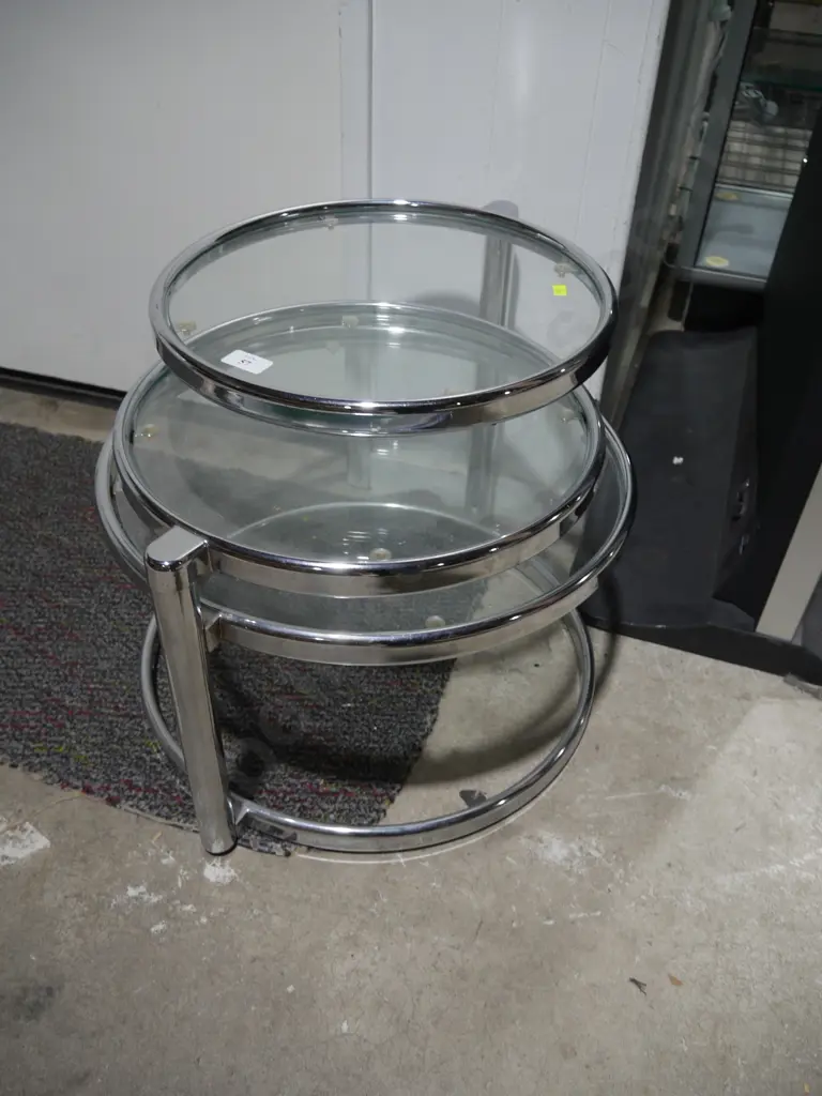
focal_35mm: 28
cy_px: 548
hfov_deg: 49.7
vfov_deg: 63.4
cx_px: 411
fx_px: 887
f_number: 3.5
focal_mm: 14
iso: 200
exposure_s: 1/80
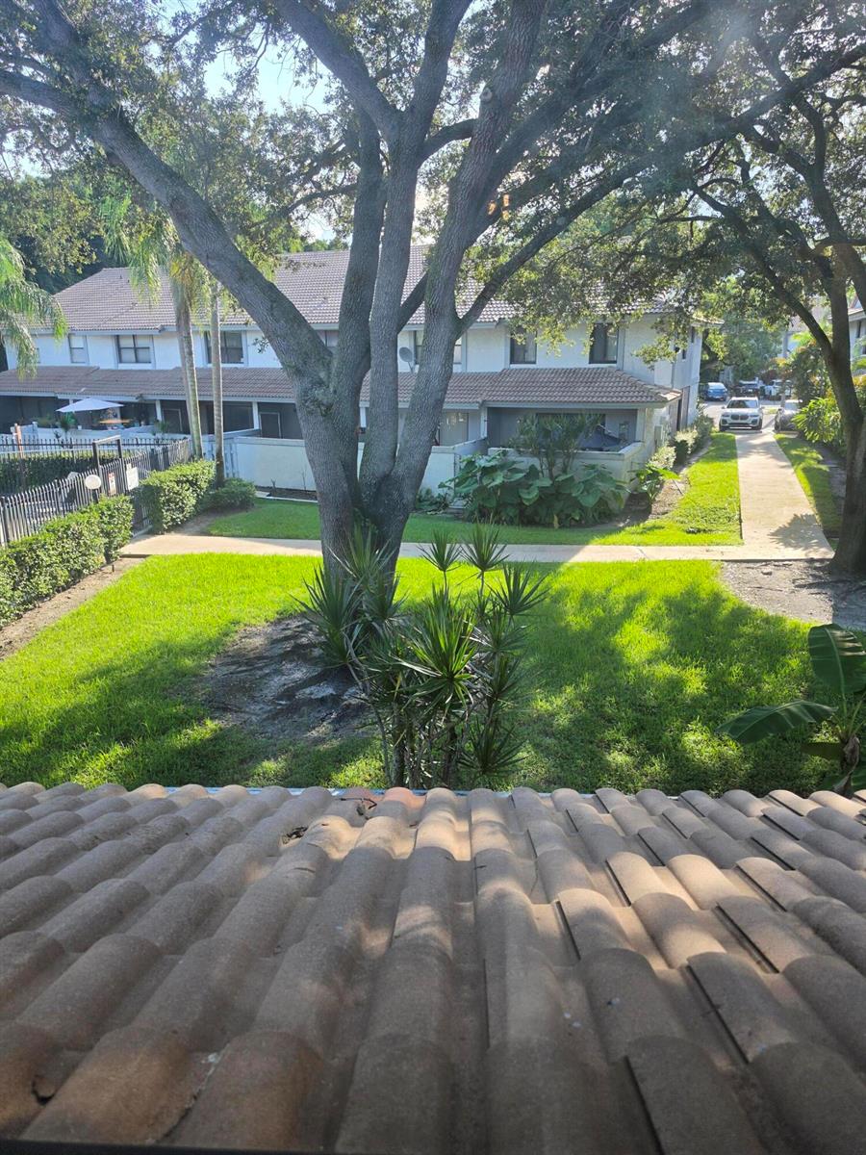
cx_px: 433
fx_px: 767
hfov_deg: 58.9
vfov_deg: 73.9
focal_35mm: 23
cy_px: 578
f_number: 1.4
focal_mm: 6.5
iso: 16
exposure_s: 1/120
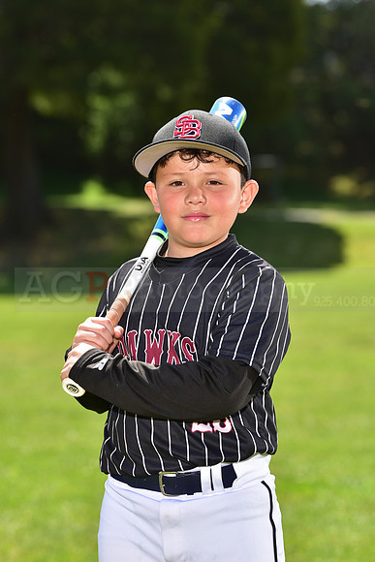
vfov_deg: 13.7
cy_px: 281
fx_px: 2342
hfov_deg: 9.2
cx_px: 188
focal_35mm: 150
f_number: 5.6
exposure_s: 1/250
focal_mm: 150
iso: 100
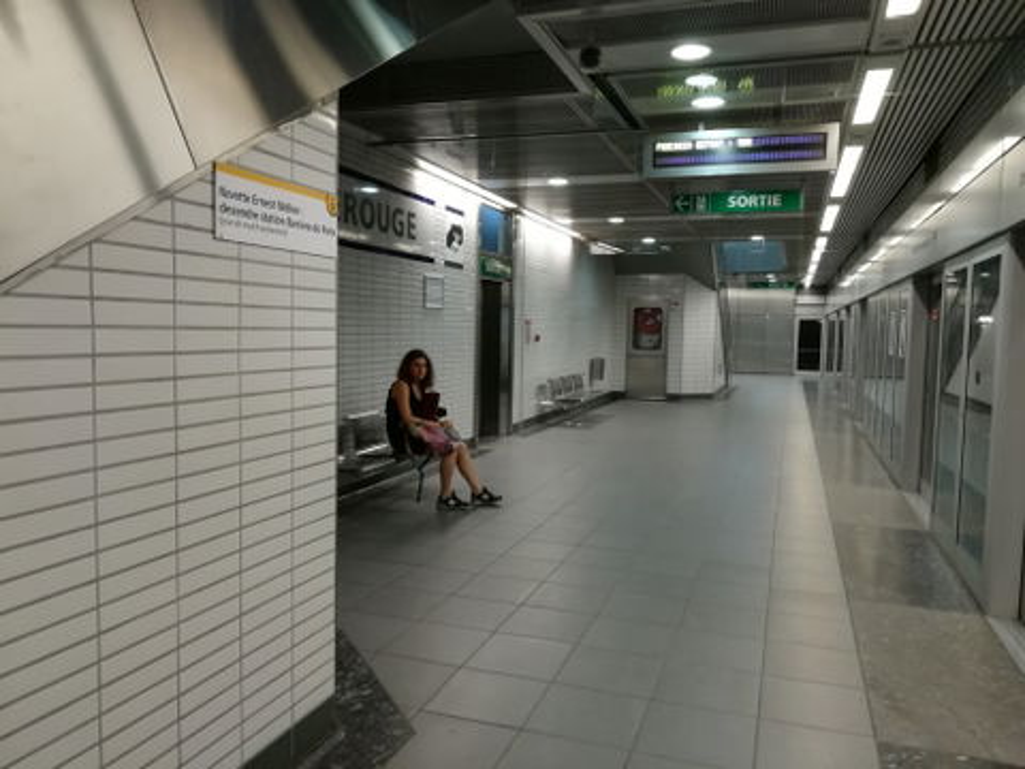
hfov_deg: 67.3
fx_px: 770
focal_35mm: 26
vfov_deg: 53.1
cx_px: 512
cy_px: 384
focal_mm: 3.83
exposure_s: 1/33.3
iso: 250
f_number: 2.2
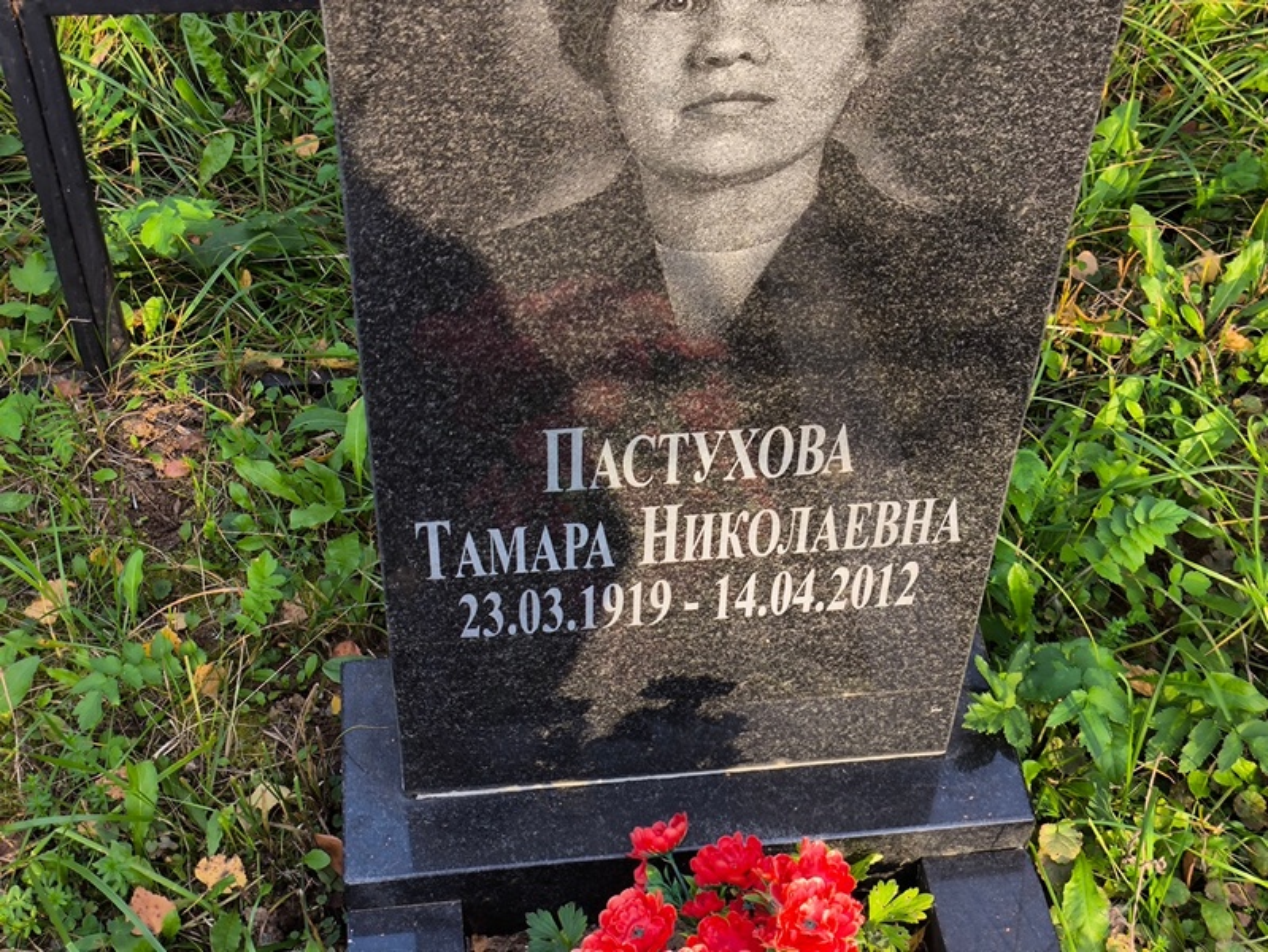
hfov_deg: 38.2
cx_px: 634
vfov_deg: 29.1
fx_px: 1832
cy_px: 476
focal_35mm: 50
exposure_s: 1/201
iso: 50
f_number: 1.7
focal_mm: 4.71
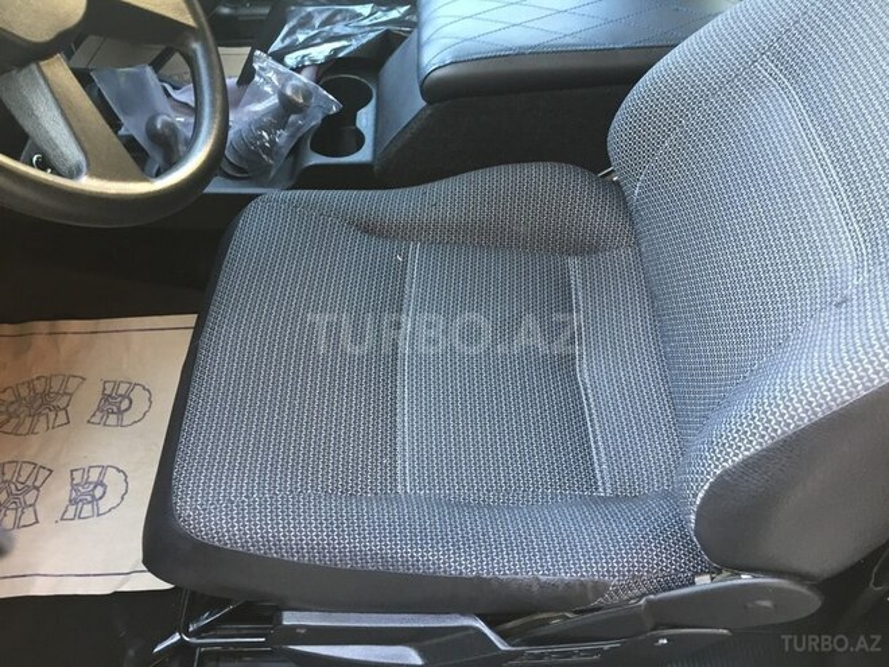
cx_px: 444
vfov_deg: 48.2
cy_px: 334
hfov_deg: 61.7
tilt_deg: -52.0
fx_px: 745
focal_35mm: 29
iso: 80
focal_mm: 4.15
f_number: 2.2
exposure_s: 1/33
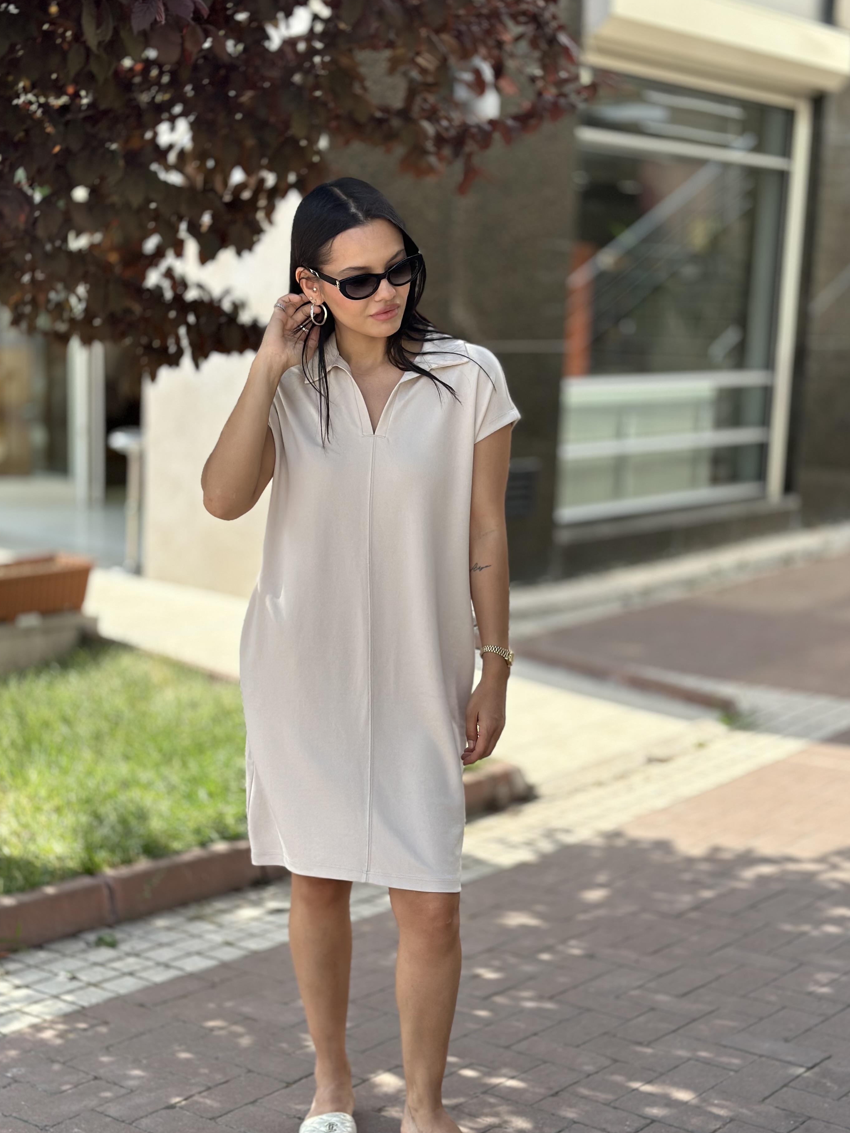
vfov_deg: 36.2
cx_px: 435
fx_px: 1735
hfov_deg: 27.5
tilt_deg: -10.9
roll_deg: -1.2
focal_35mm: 53
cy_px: 591
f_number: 1.78
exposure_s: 1/1815
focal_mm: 6.86
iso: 80
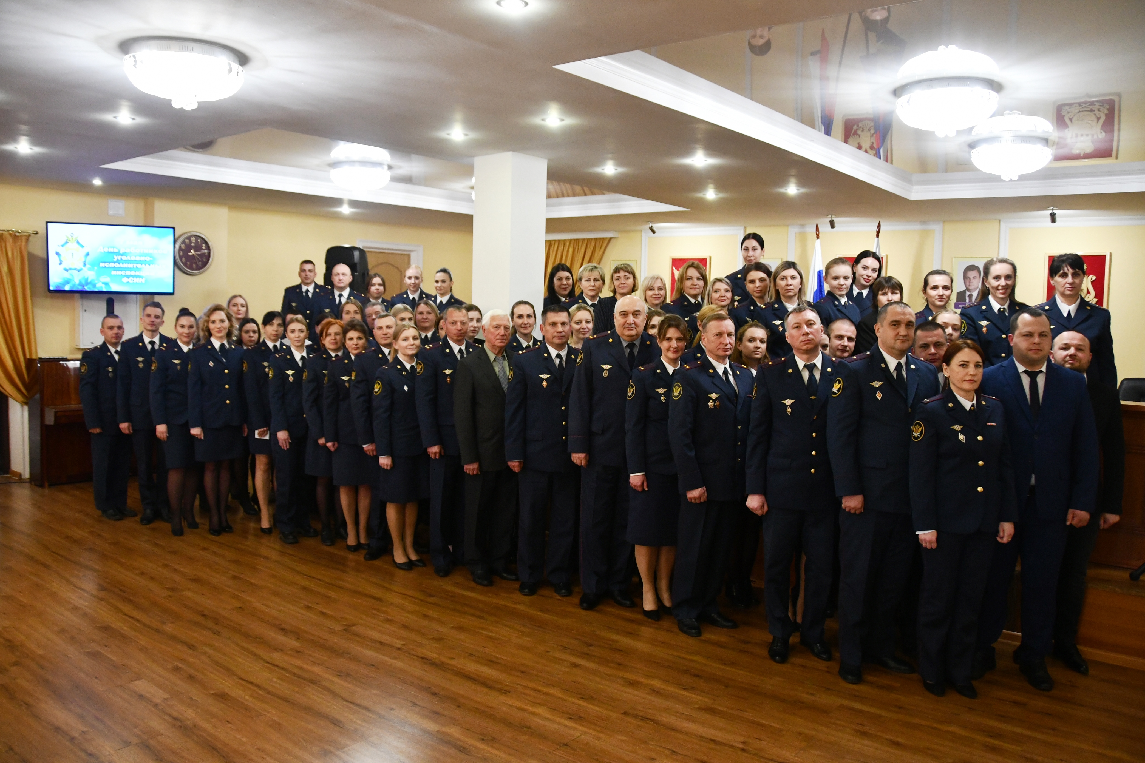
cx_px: 572
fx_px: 859
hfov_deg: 67.4
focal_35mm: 27
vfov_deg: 47.9
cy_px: 382
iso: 1800
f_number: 3.5
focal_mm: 18
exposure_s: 1/125
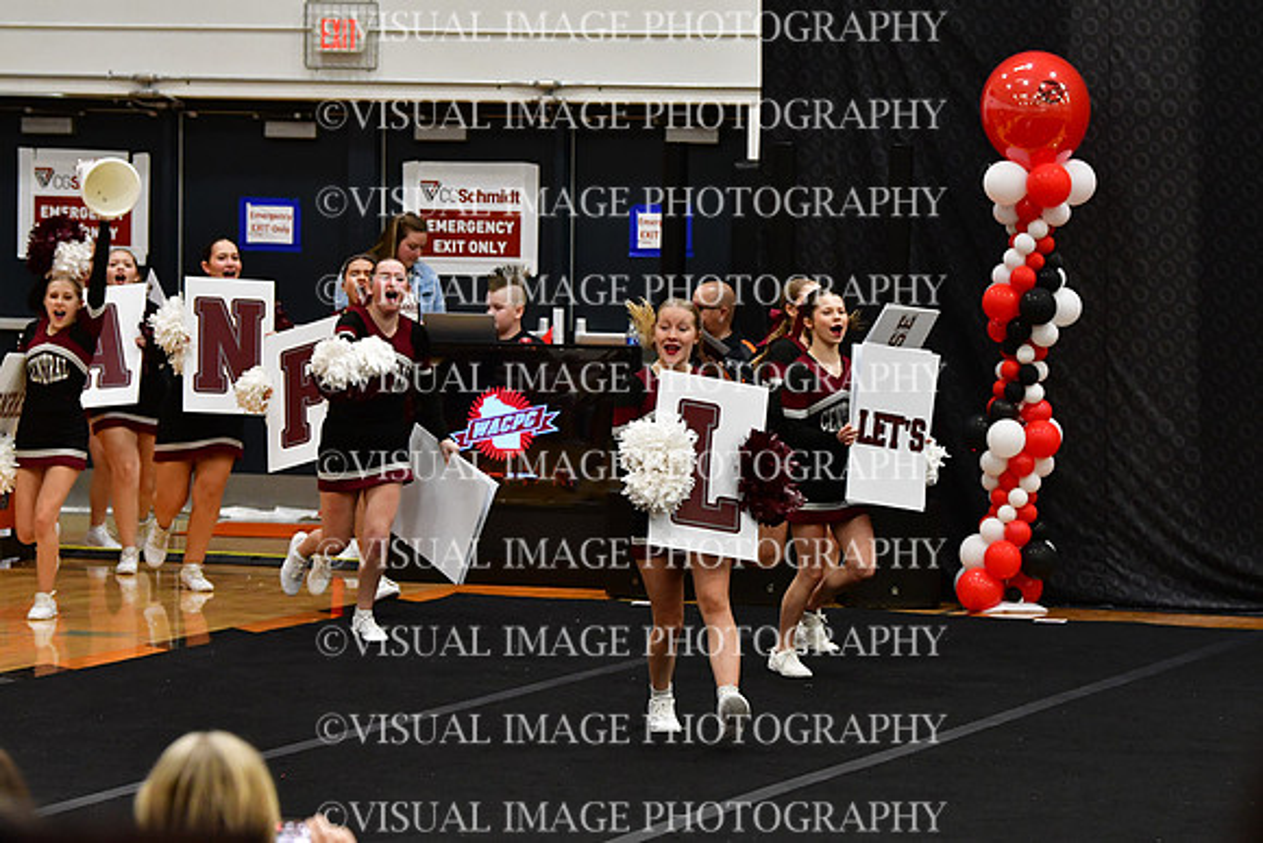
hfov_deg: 12.2
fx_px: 5895
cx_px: 632
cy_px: 422
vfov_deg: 8.2
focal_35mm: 168
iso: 4000
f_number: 4
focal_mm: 112
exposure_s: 1/500
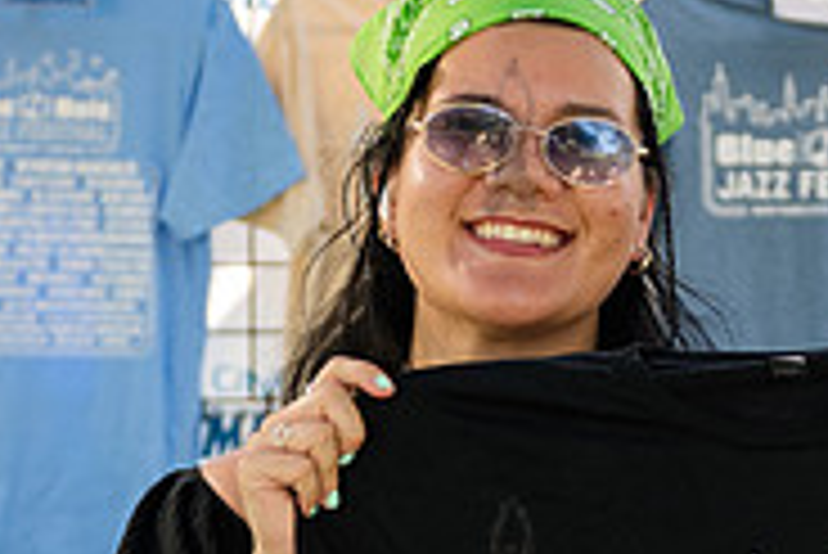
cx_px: 678
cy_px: 523
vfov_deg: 8.2
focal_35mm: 167
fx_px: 3844
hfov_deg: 12.2
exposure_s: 1/200
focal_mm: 42
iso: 320
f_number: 2.8
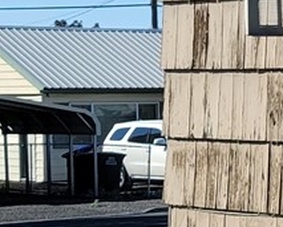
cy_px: 127
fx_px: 1535
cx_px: 842
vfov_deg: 8.5
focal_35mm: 183
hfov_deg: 8.7
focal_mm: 7
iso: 20
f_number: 1.8
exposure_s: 1/852
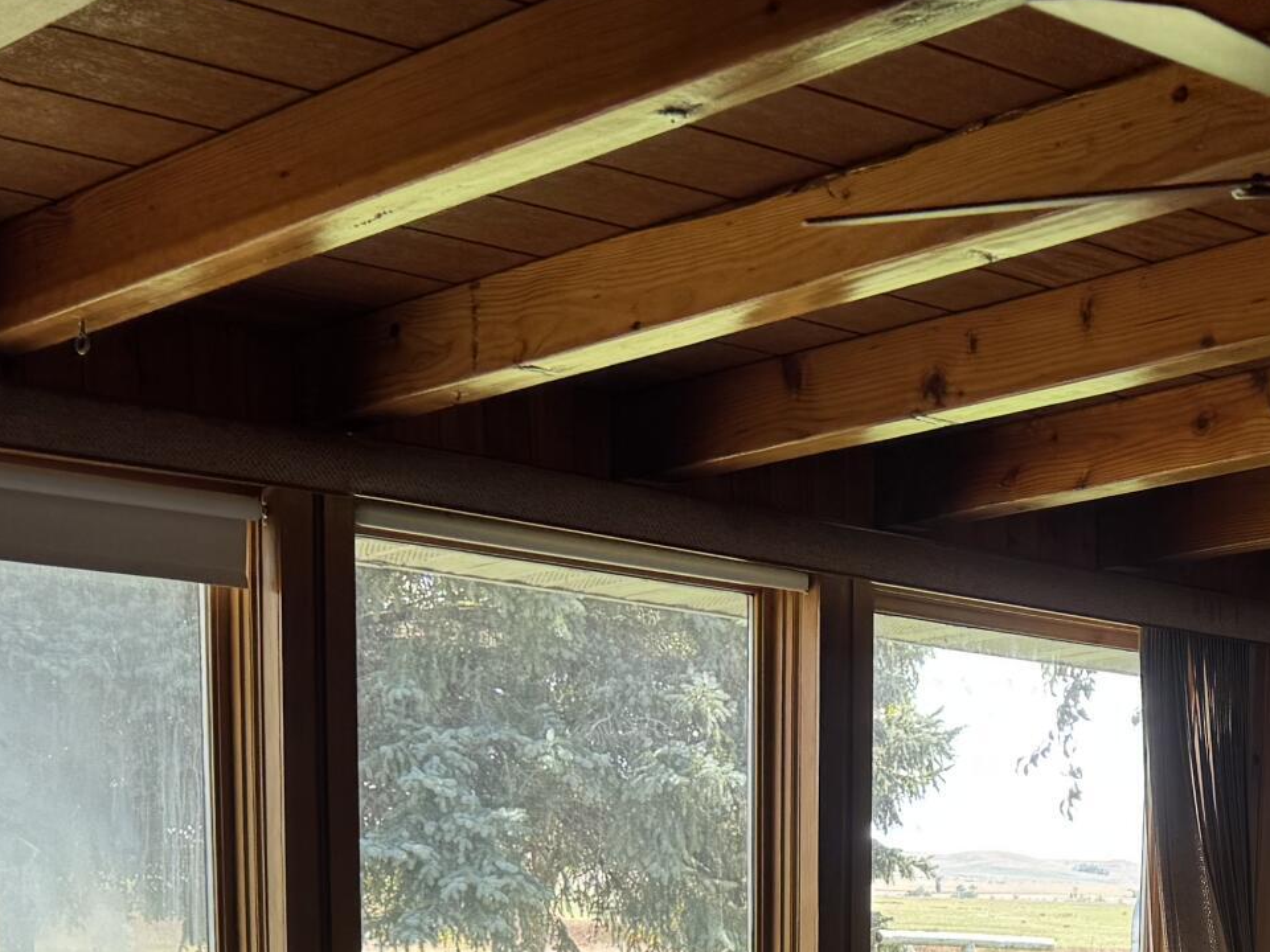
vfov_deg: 17.8
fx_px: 2752
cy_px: 1386
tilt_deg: -9.5
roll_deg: -1.5
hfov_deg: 25.2
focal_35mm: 75
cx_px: 1152
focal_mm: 6.76
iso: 64
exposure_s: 1/170
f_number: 1.78
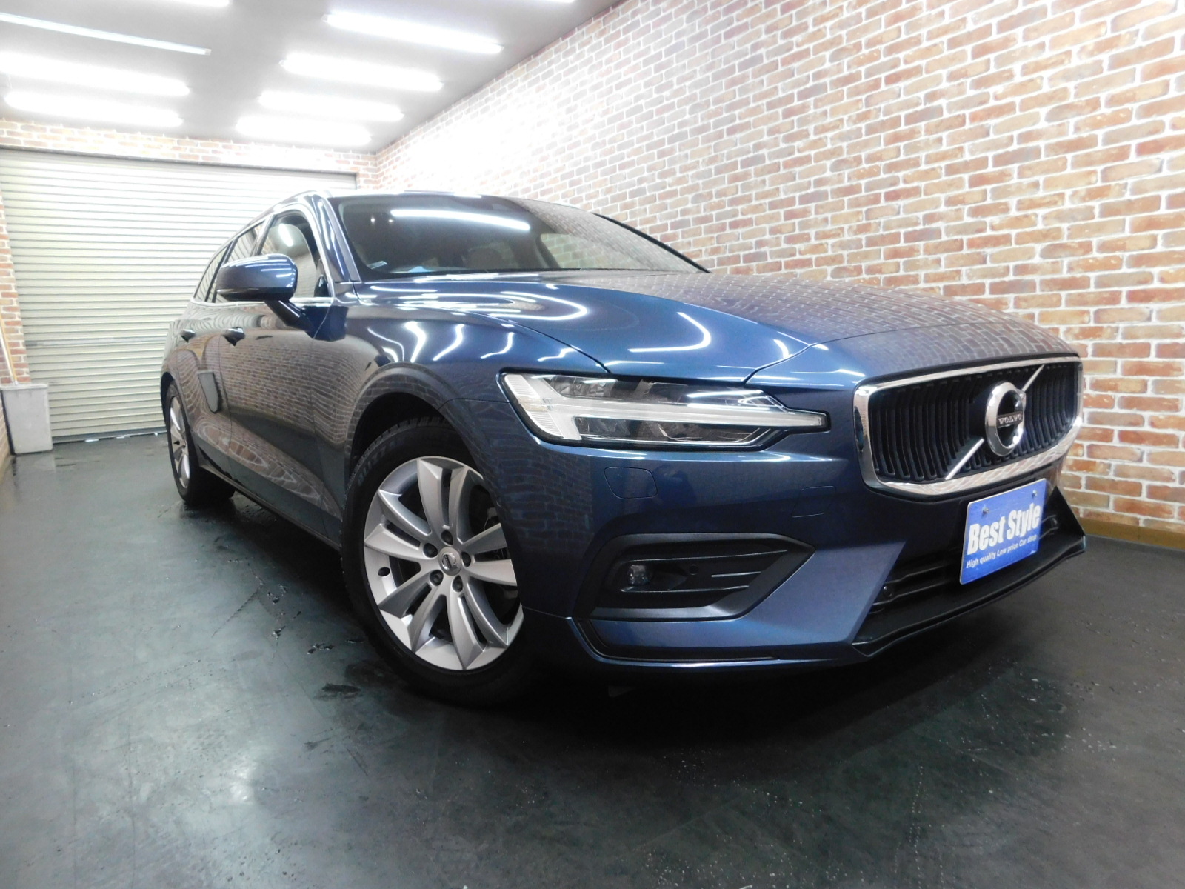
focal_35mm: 23
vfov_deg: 58.9
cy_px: 444
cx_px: 592
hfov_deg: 73.9
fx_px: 787
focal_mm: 4
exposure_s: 1/30
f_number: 3
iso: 400
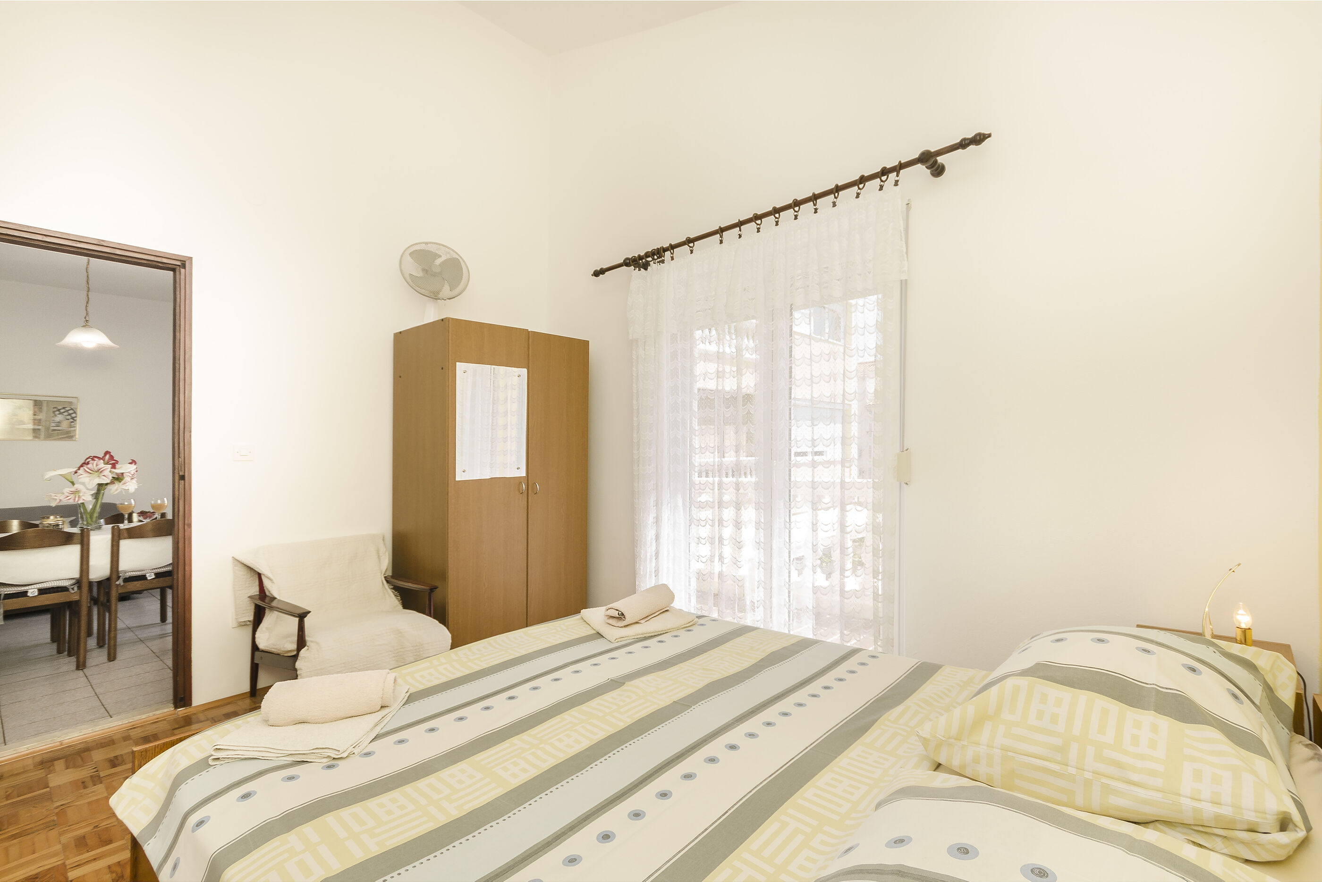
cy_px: 441
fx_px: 551
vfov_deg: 77.4
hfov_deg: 100.4
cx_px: 661
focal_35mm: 15
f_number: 7.1
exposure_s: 1/60
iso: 100
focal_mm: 10
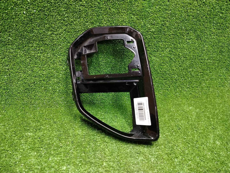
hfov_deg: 71.6
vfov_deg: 56.8
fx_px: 159
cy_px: 86
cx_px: 115
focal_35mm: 24
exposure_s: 1/33
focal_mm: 5.25
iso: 608
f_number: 1.75
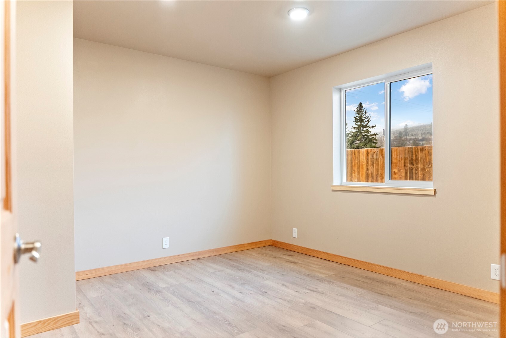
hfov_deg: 73.7
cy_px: 169
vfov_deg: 53.2
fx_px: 337
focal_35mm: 24
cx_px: 253
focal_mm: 24
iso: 400
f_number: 2.8
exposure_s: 1/50
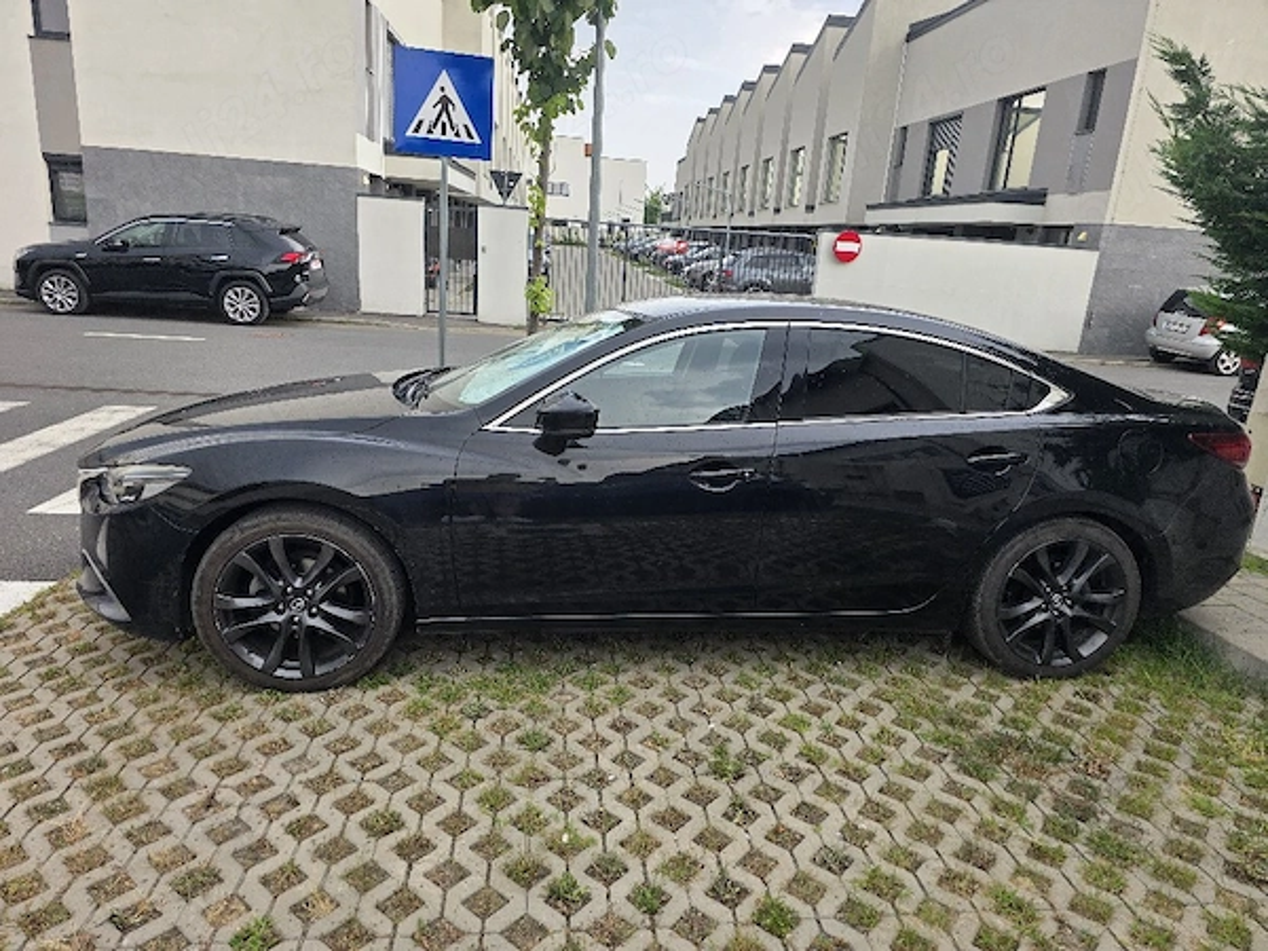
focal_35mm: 23
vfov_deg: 58.9
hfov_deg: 73.9
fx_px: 843
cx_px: 634
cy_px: 476
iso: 40
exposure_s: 1/370
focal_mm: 6.3
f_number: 1.7
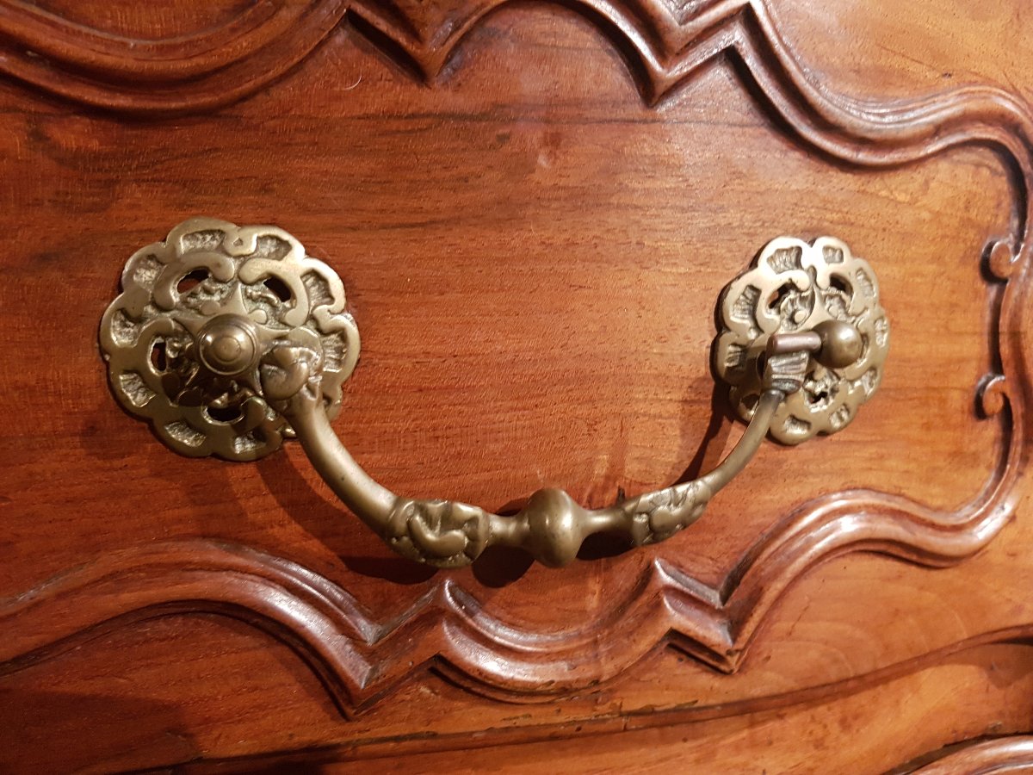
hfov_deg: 67.3
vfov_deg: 53.1
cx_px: 516
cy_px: 388
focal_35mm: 26
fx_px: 776
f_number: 1.7
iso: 250
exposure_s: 1/20
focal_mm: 4.2
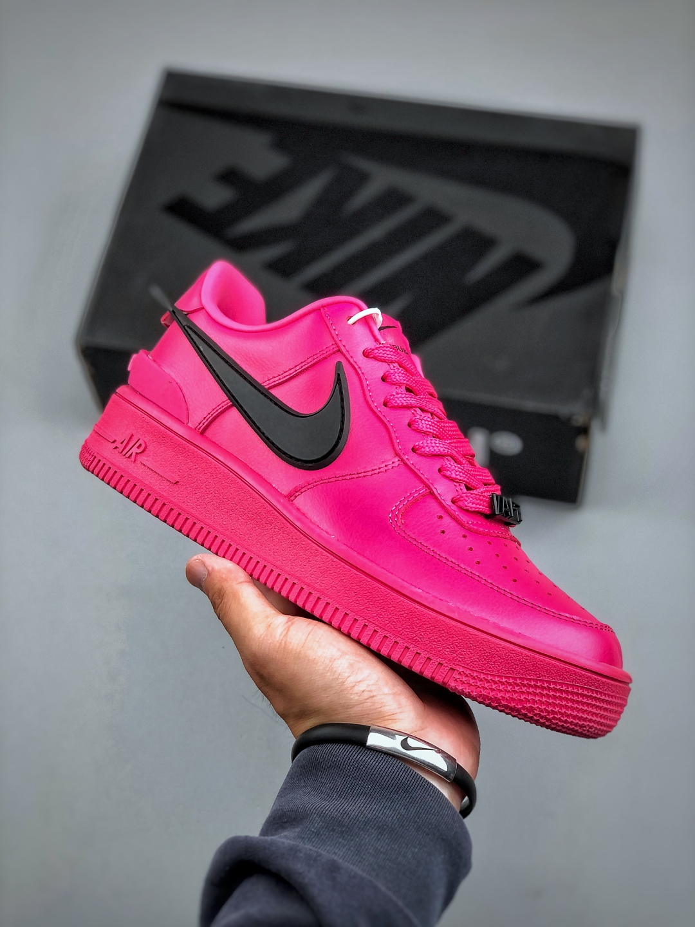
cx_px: 348
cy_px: 464
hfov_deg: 25.7
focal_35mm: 57
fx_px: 1526
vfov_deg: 33.8
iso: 25
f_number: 2.8
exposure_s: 1/33
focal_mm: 6.6
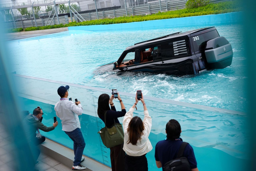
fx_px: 337
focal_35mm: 47
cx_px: 128
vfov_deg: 28.4
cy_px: 86
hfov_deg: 41.6
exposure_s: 1/1250
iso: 500
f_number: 3.5
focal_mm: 47.4
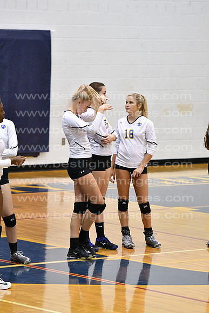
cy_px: 156
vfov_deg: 9.8
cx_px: 104
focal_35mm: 210
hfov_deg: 6.5
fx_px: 1828
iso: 8000
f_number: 4
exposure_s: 1/640
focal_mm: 140
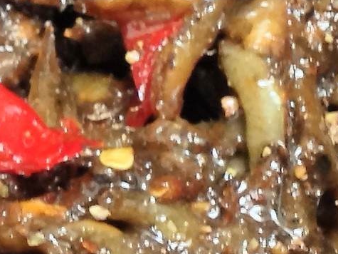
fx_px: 2216
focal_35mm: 227
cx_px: -6
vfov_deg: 6.5
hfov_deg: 8.7
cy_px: 220
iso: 125
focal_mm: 4.12
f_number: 2.4
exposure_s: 1/20
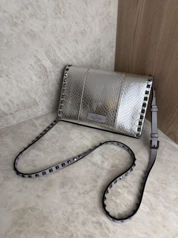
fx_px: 165
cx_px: 89
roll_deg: +3.3
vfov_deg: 71.6
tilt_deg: -41.0
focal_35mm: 24
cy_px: 119
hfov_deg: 56.8
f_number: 1.78
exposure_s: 1/242
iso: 64
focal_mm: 6.76
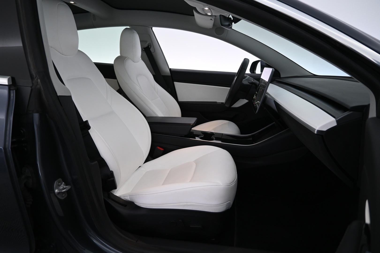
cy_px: 126
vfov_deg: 53.1
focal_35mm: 24
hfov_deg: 73.7
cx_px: 190
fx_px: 253
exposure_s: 1/25
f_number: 3.5
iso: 450
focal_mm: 16
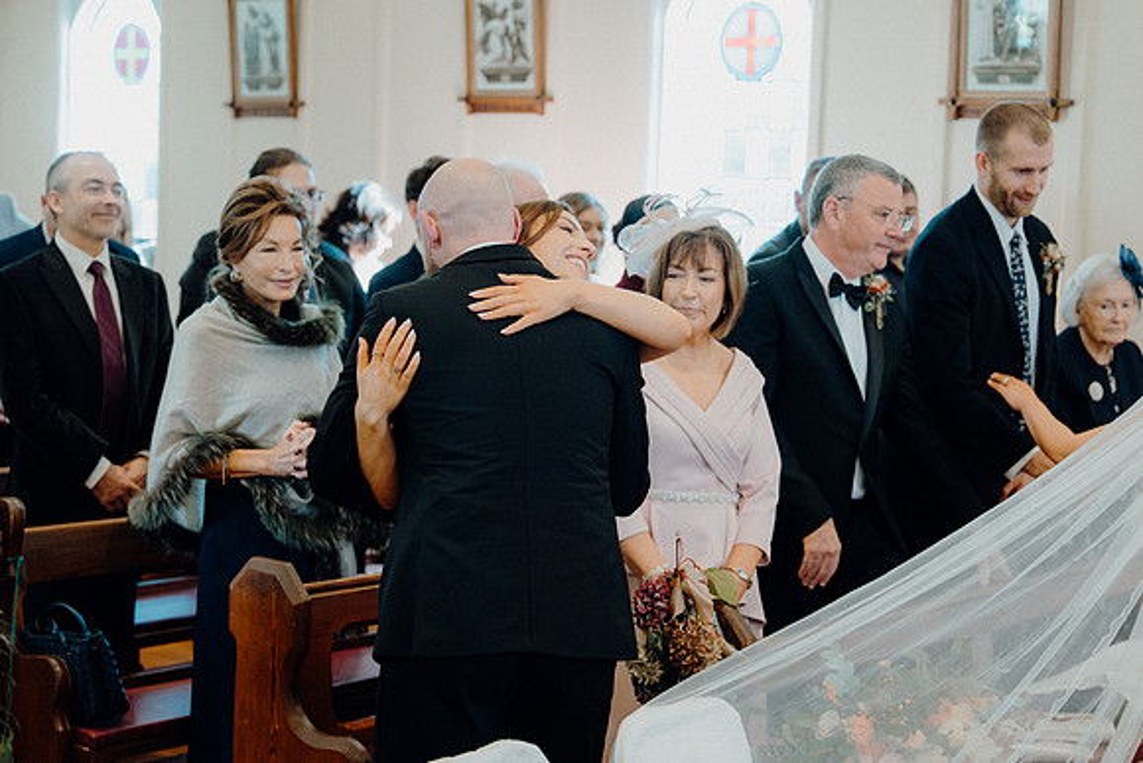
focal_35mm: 70
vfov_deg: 19.5
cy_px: 382
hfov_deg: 28.8
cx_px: 572
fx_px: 2223
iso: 2000
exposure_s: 1/160
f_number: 3.5
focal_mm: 70
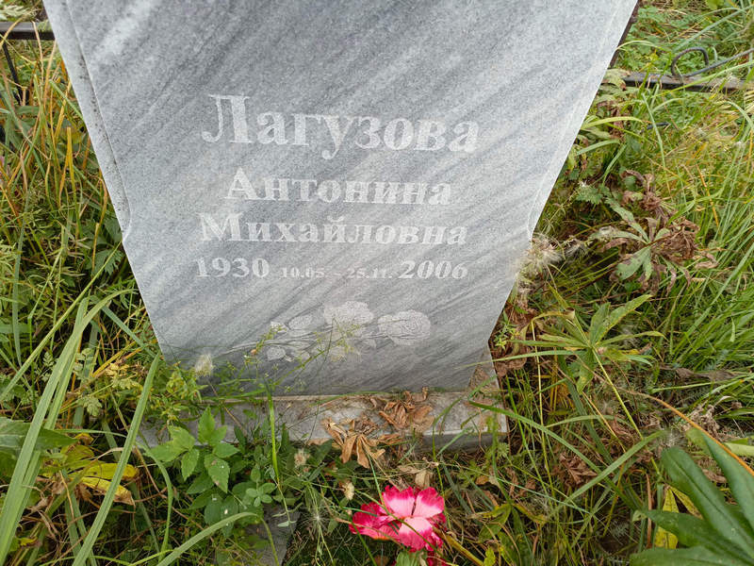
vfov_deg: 54.9
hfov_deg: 69.4
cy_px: 283
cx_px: 377
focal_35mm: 25
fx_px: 545
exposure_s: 1/100
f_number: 1.69
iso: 147
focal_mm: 4.76
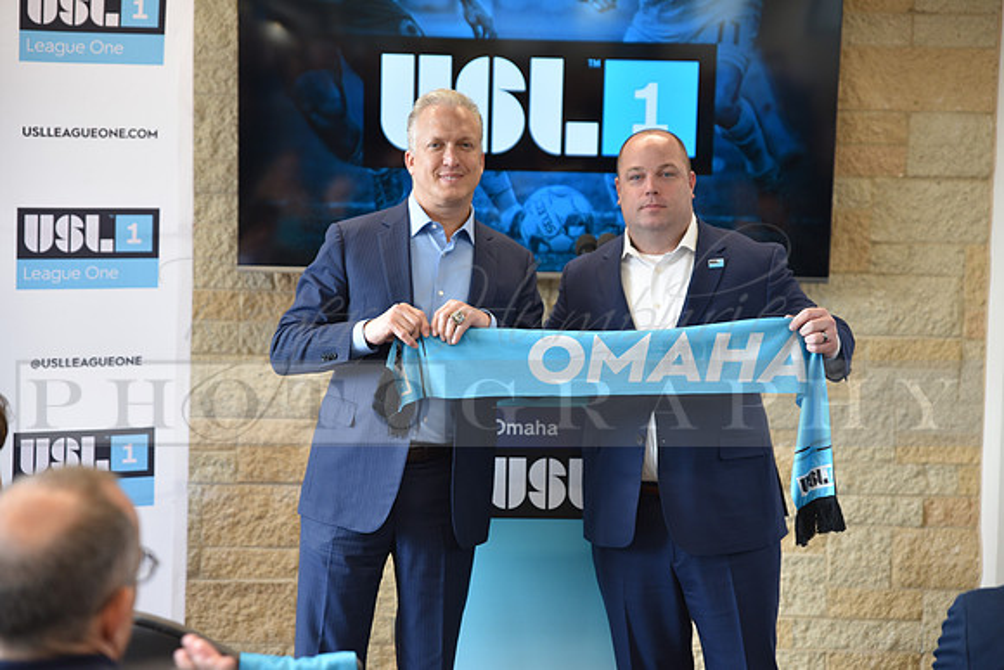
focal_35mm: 70
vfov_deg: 19.5
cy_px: 335
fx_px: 1953
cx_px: 502
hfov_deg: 28.8
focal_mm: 70
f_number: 2.8
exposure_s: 1/50
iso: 400
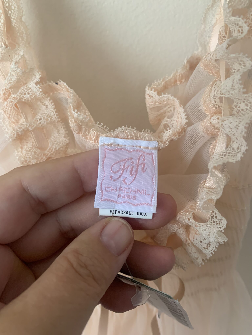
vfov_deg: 67.3
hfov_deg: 53.1
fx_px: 252
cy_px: 168
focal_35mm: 26
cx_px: 126
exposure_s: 1/60
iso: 160
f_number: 1.8
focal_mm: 4.25
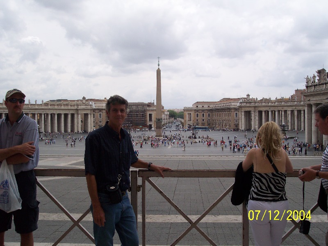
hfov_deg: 49.0
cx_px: 164
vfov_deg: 37.7
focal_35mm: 38
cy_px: 123
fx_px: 360
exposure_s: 1/1000
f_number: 4.8
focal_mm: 8
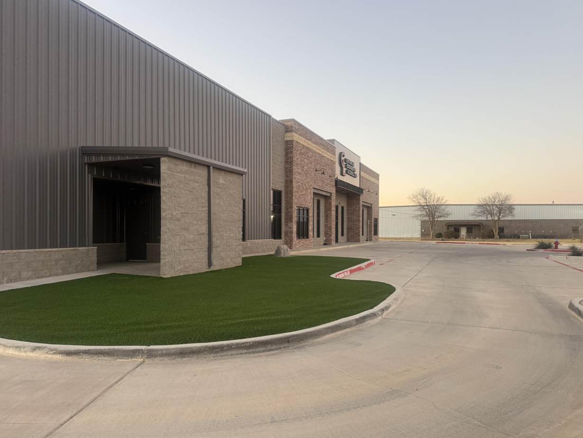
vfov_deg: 54.9
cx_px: 281
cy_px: 226
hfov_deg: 69.4
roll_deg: +0.8
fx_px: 421
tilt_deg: -0.7
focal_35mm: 25
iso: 200
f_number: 1.78
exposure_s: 1/104
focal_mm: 6.76
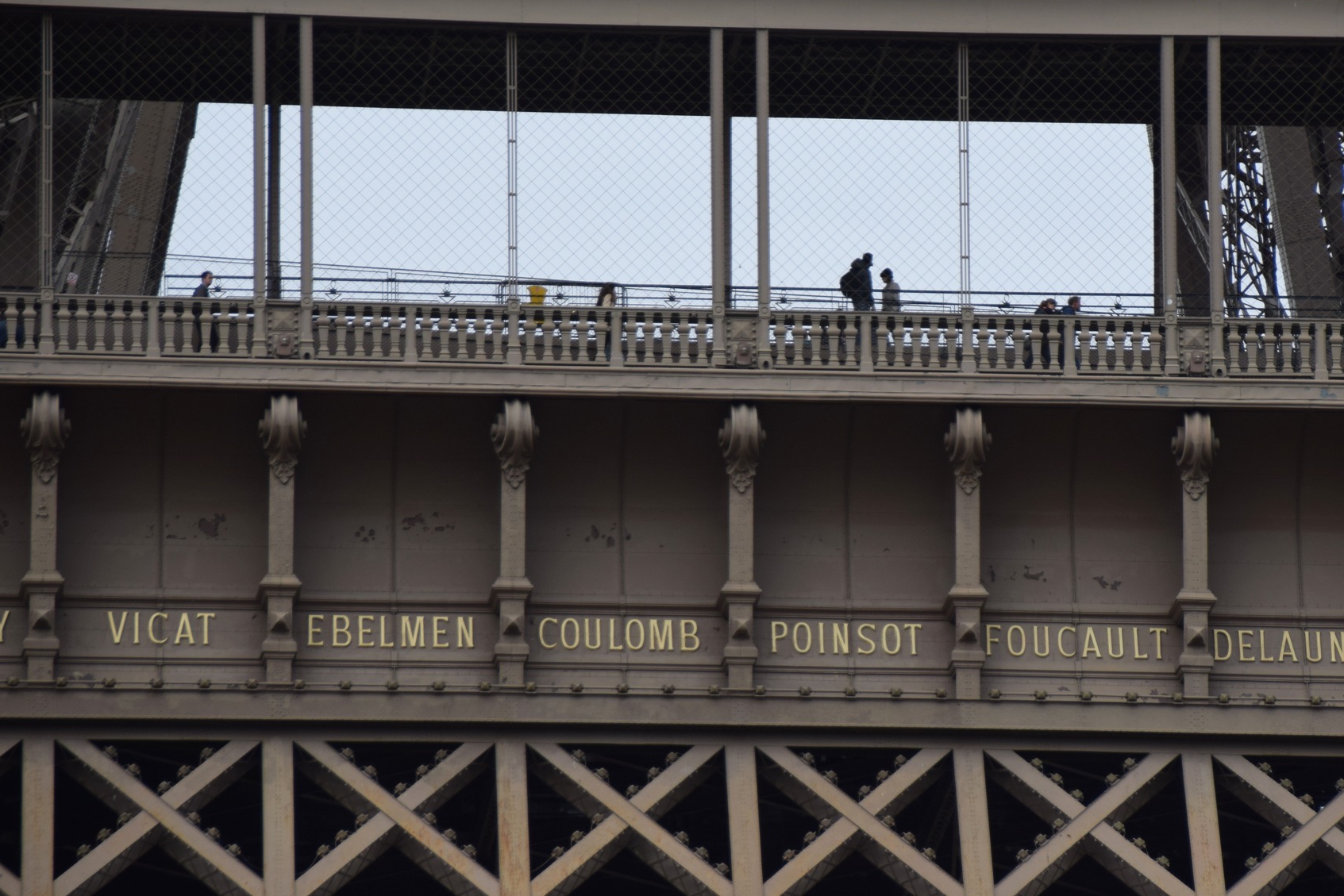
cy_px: 410
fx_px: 11075
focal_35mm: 297
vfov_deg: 4.6
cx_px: 803
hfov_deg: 6.9
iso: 220
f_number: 5.6
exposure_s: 1/500
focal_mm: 155
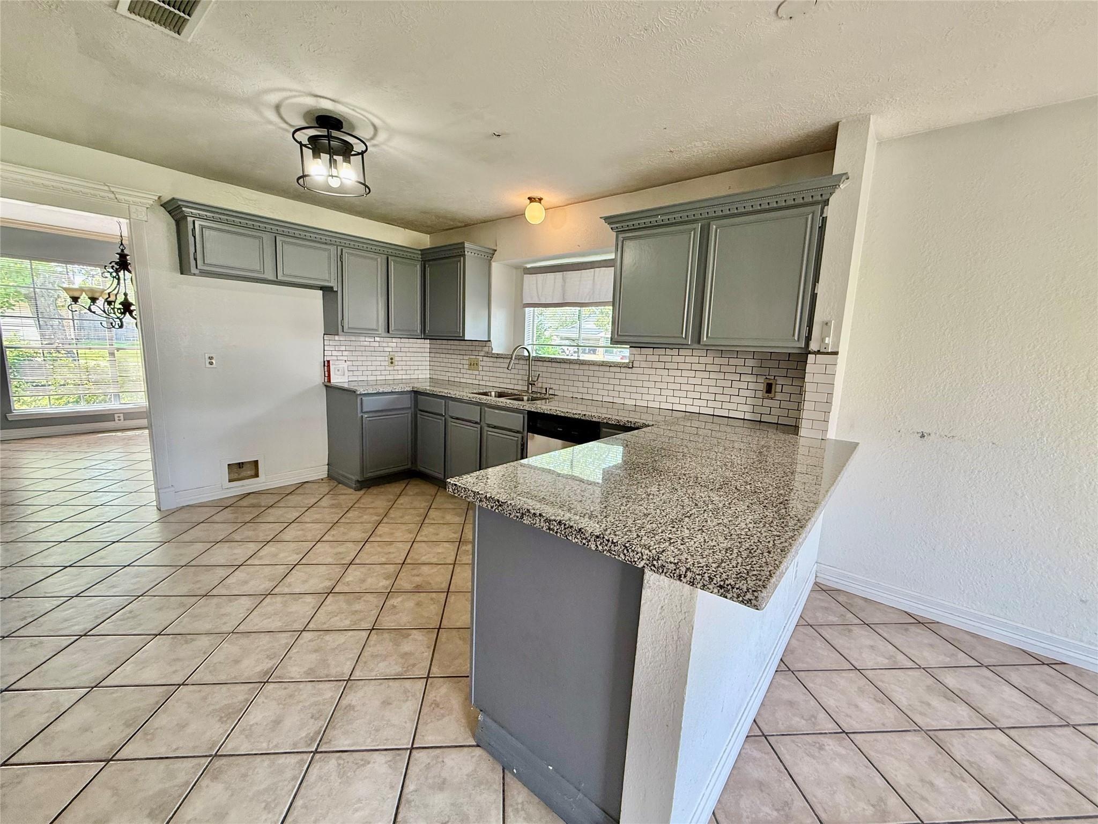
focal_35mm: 14
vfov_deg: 85.7
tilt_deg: -9.2
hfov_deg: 102.1
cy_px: 412
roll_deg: -2.7
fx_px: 444
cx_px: 549
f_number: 2.2
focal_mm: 2.22
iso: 250
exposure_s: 1/120
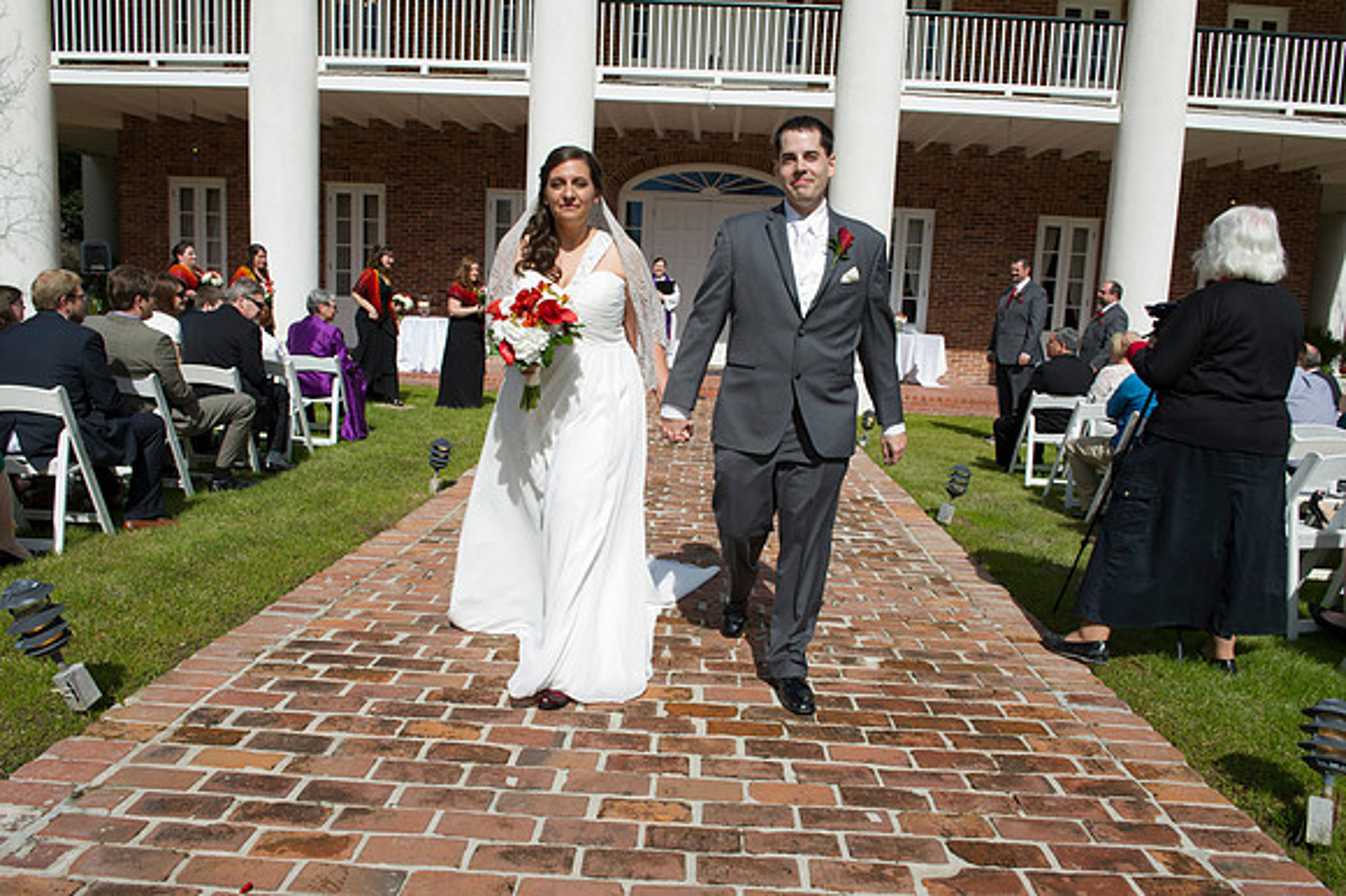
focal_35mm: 26
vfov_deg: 49.5
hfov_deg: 69.4
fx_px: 972
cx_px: 673
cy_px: 448
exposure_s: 1/250
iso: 100
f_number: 11
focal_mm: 26
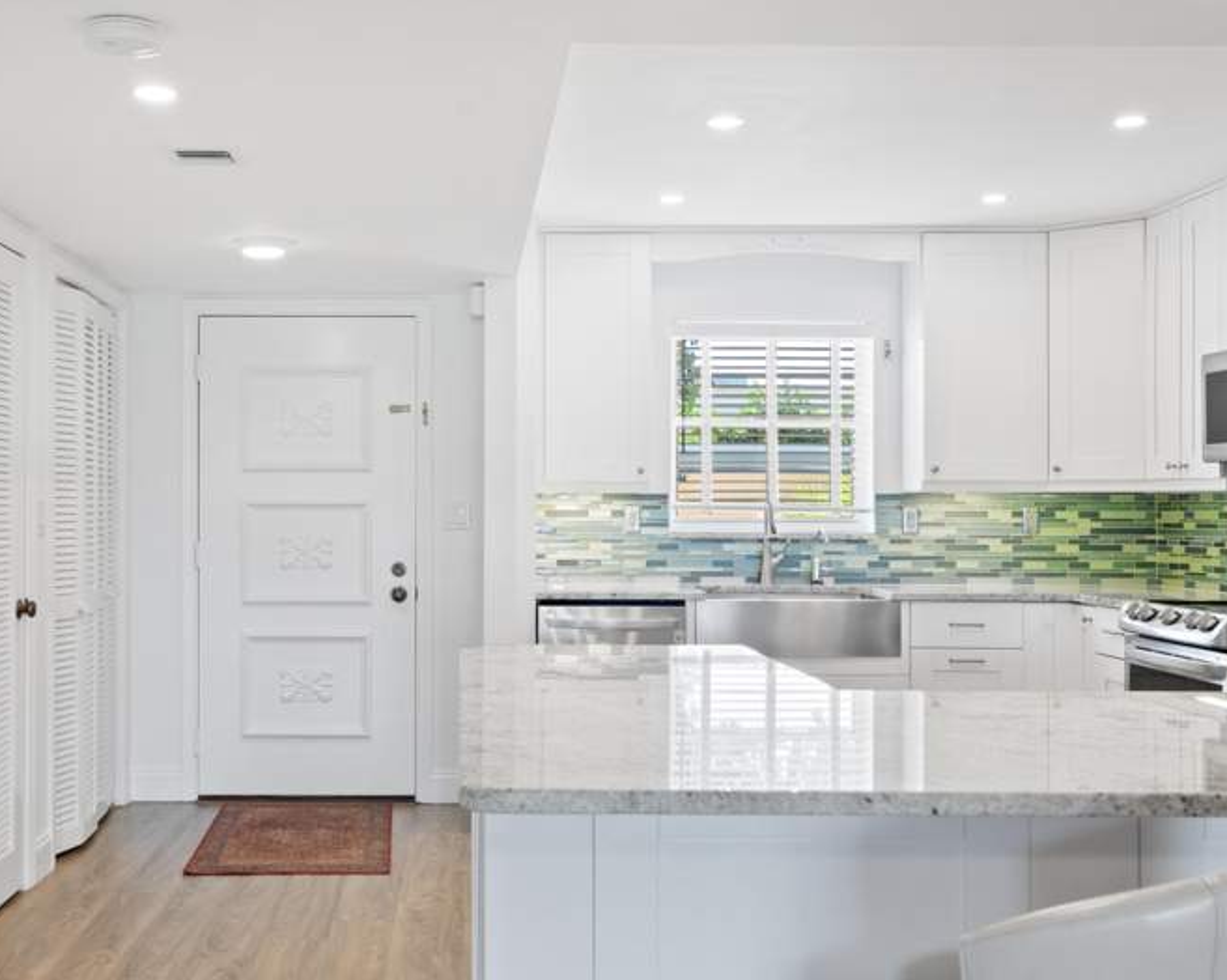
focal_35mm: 40
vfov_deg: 37.3
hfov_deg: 45.6
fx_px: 1452
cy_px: 494
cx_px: 497
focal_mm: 35
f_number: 8
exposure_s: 1/20
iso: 2000
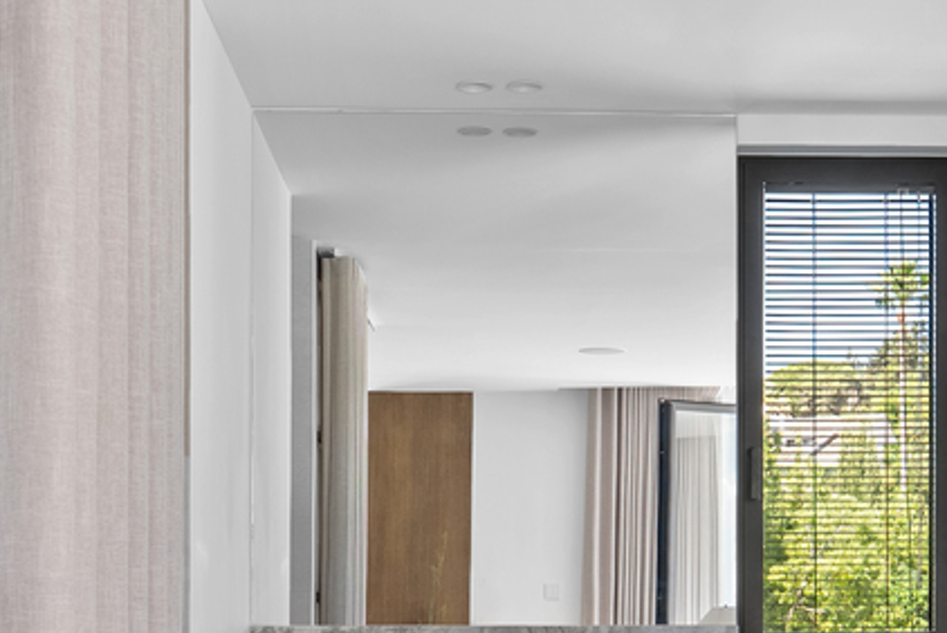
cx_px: 545
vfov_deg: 18.1
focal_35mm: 74
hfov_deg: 27.3
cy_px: 606
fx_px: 1948
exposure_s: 1/1.25
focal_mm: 26
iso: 100
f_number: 8
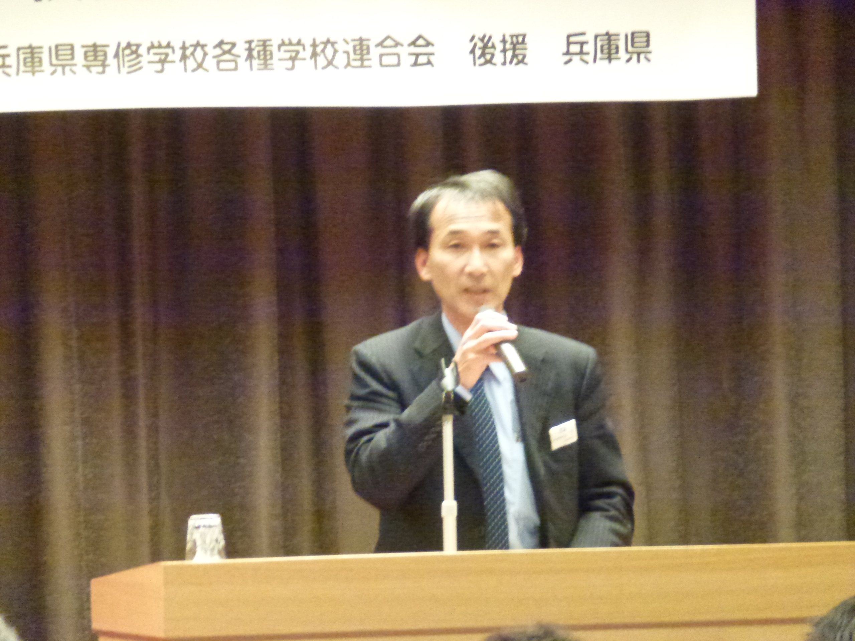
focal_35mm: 384
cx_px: 428
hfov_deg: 5.2
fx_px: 9485
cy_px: 320
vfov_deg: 3.9
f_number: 5.9
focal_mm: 68.8
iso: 1600
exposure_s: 1/10
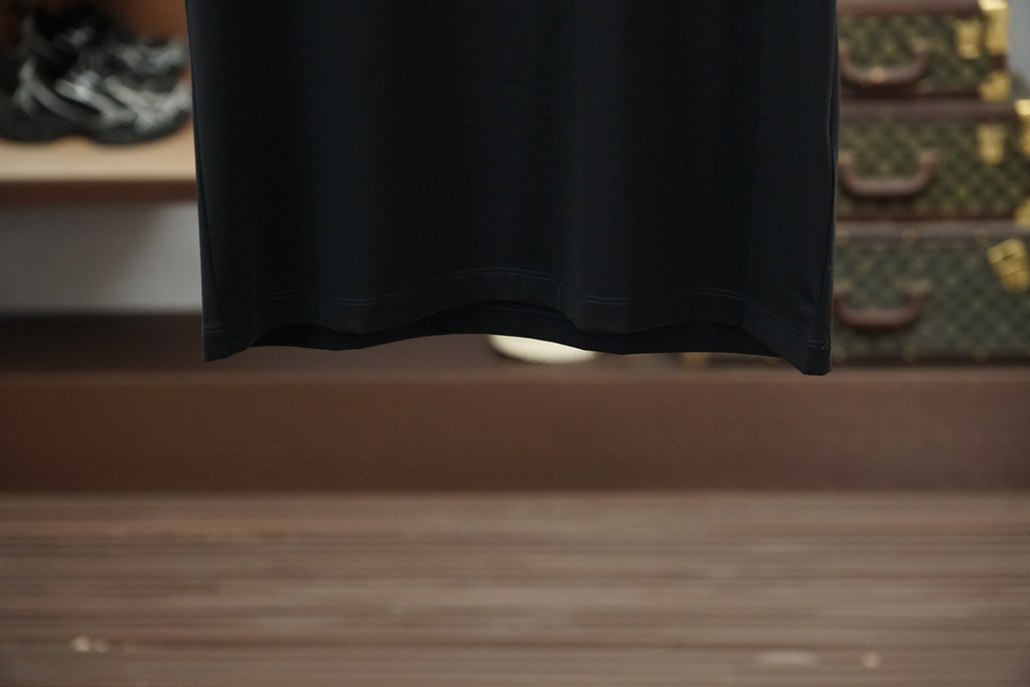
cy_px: 344
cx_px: 515
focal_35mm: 96
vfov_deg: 14.3
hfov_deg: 21.2
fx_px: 2746
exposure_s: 1/125
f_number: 3.5
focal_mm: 64
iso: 1600
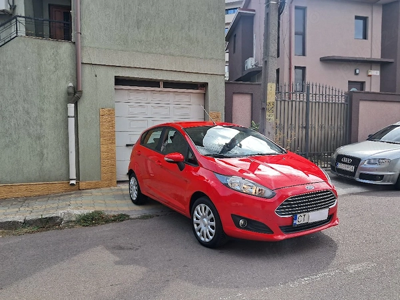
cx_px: 200
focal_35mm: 27
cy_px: 150
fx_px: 312
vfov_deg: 51.4
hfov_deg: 65.3
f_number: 1.8
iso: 50
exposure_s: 1/159
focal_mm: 4
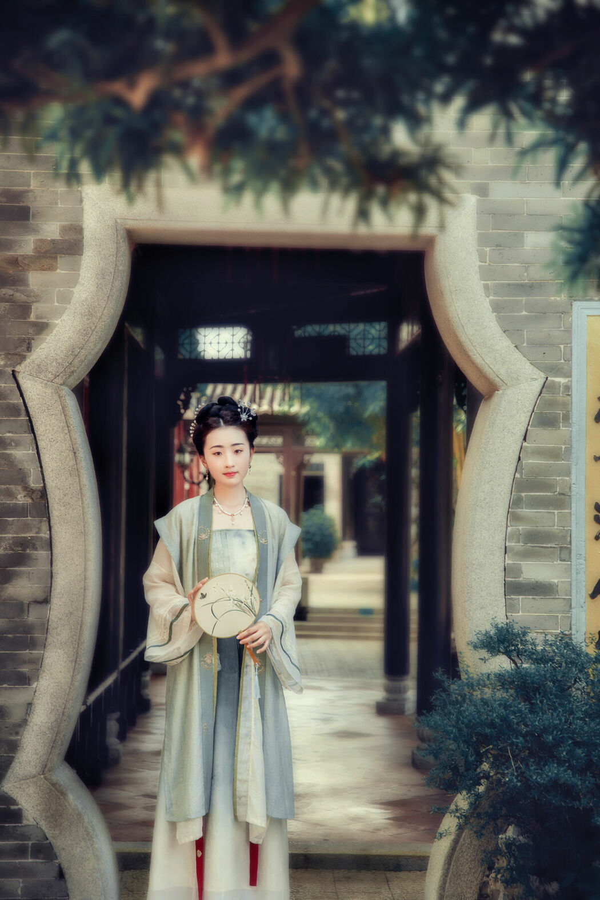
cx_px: 300
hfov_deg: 17.9
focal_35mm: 76
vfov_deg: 26.7
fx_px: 1900
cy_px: 450
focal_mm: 76
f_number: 4
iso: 200
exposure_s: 1/80
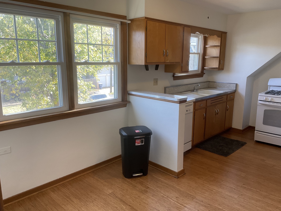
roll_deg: -0.9
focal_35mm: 29
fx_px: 235
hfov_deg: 61.7
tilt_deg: -12.0
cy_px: 106
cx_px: 140
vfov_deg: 48.2
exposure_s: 1/60
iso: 40
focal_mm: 3
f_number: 1.8
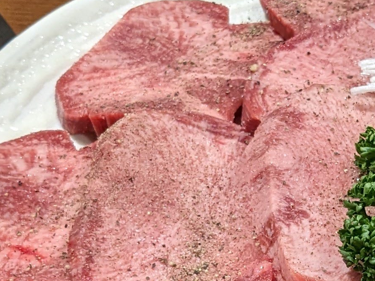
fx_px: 1322
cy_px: 253
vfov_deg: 12.1
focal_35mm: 122
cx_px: 520
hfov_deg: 15.2
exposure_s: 1/120
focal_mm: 4.38
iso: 145
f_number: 1.73
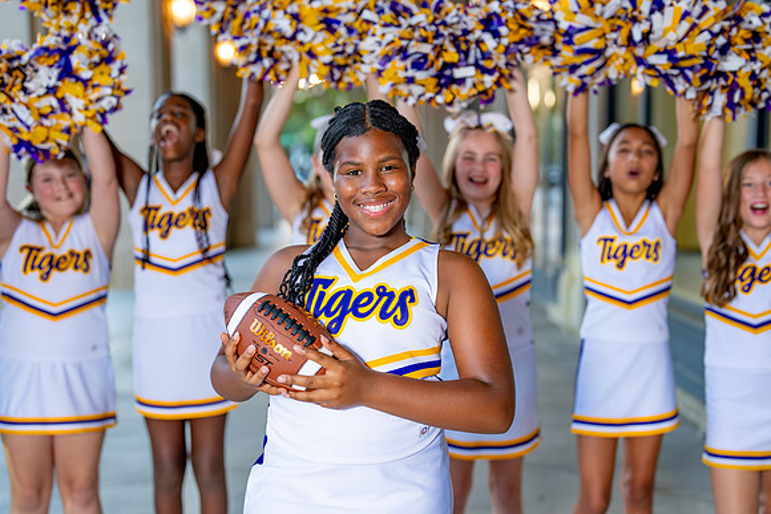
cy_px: 257
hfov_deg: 39.6
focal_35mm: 50
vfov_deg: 27.0
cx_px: 386
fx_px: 1071
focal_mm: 50
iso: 320
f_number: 2
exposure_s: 1/400
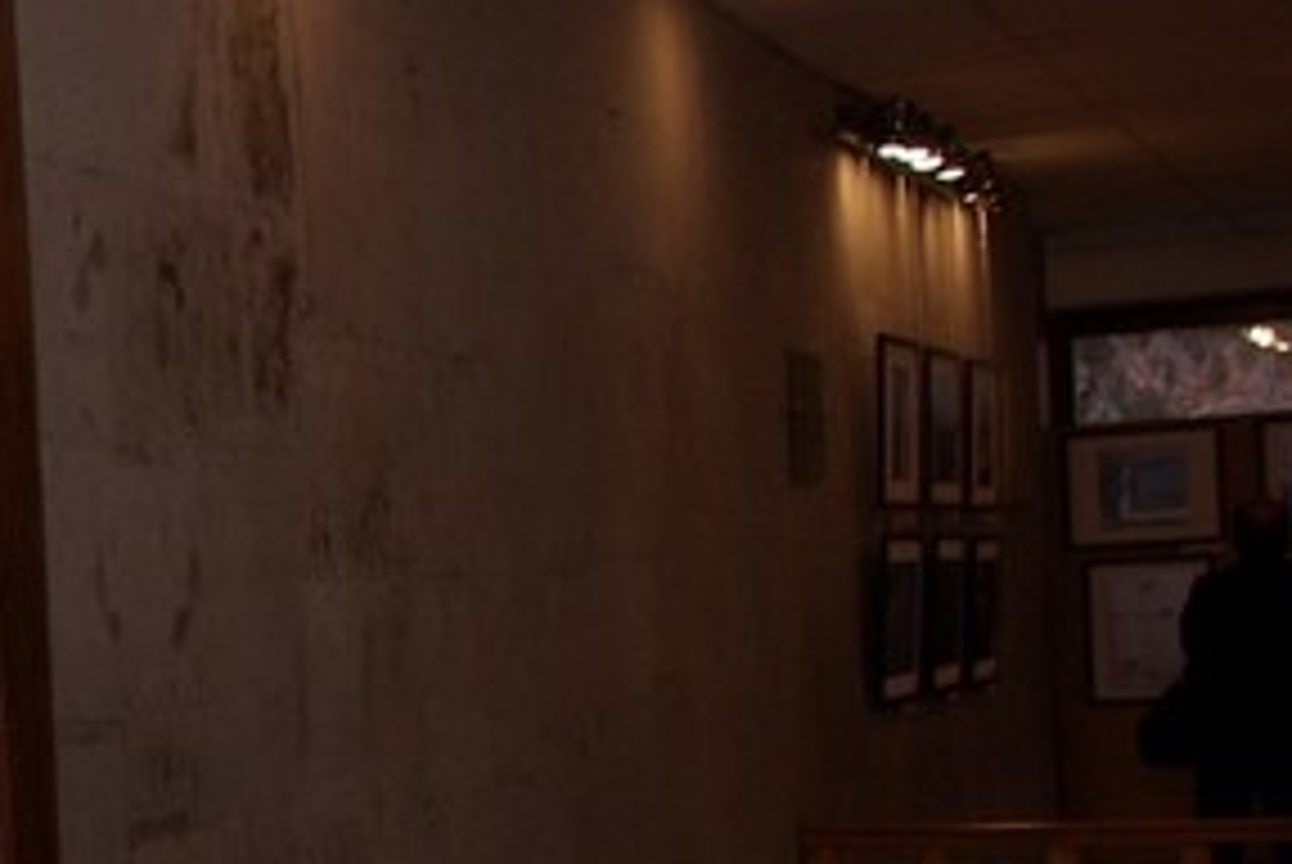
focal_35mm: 94
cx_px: -725
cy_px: 742
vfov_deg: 14.5
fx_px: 3377
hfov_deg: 18.7
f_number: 7.1
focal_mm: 20
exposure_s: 1/125
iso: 250
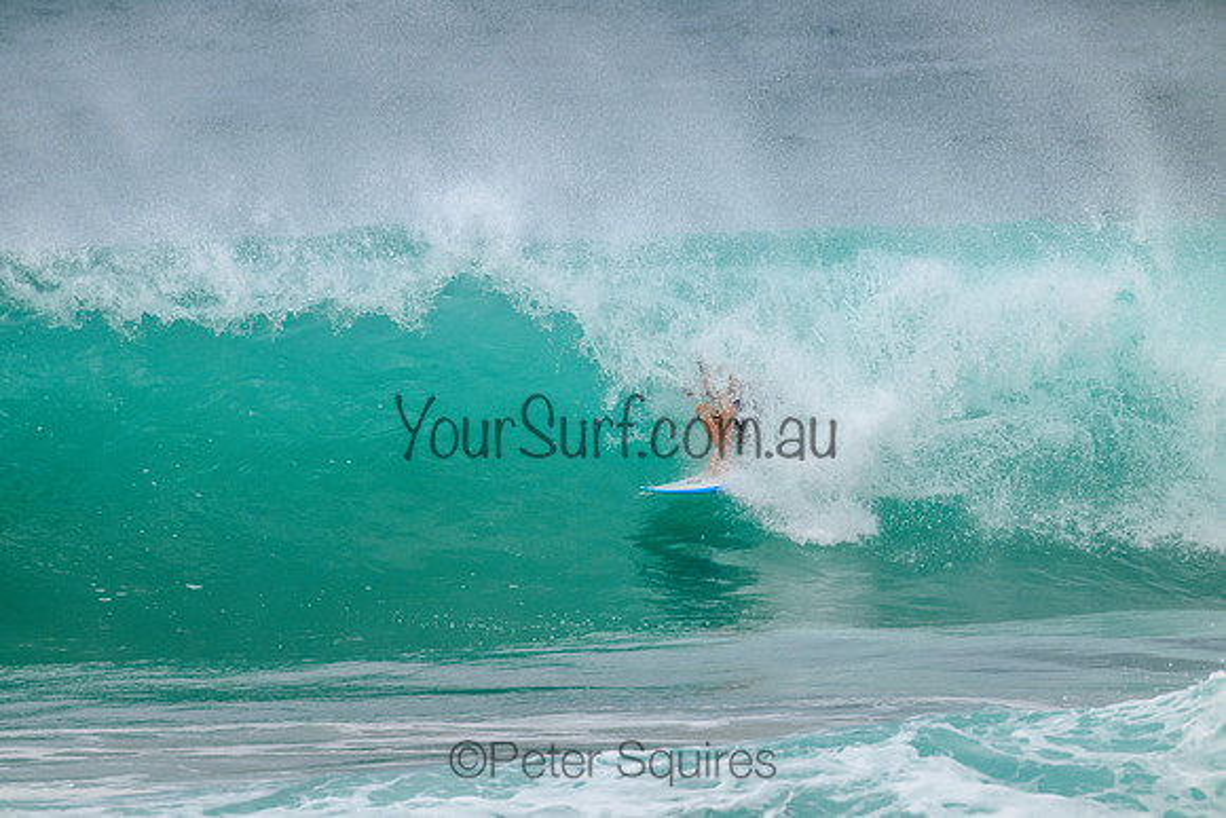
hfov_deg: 2.6
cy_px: 409
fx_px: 27250
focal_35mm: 800
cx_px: 613
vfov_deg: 1.7
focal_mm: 800
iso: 1100
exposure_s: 1/2000
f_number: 11
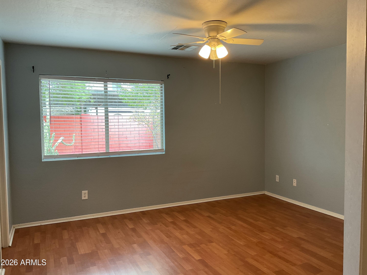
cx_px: 184
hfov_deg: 61.7
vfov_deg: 48.2
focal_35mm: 29
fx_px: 307
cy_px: 138
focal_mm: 3
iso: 50
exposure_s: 1/60
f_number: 1.8
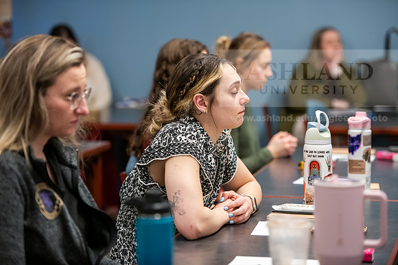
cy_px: 132
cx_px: 199
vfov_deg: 11.4
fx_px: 1327
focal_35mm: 120
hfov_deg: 17.1
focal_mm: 120
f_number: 2.8
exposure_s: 1/200
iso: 2000
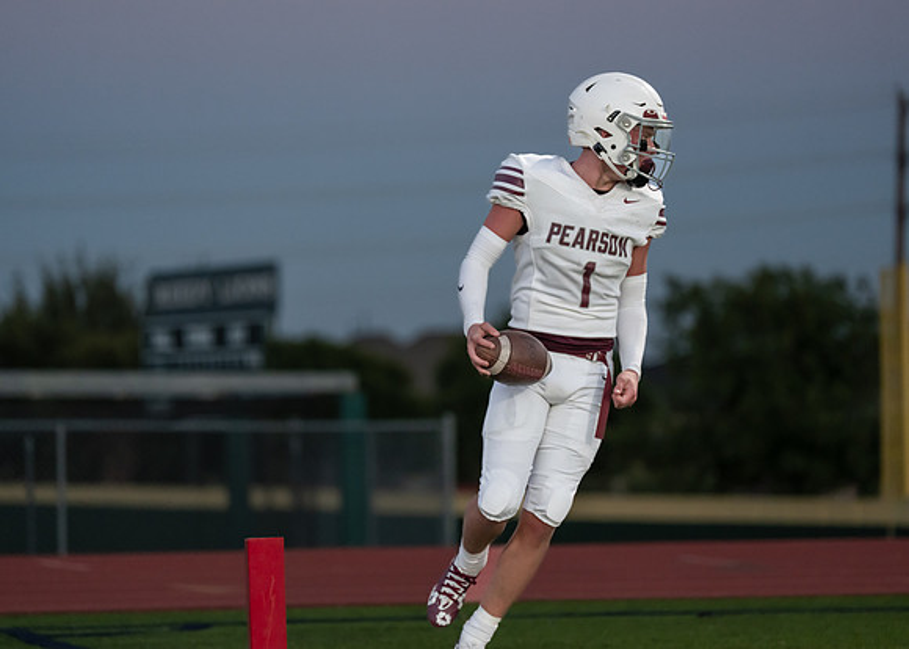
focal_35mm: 182
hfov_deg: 11.0
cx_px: 454
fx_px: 4709
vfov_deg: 7.9
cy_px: 324
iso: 3200
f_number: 2.8
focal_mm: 170
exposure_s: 1/1250
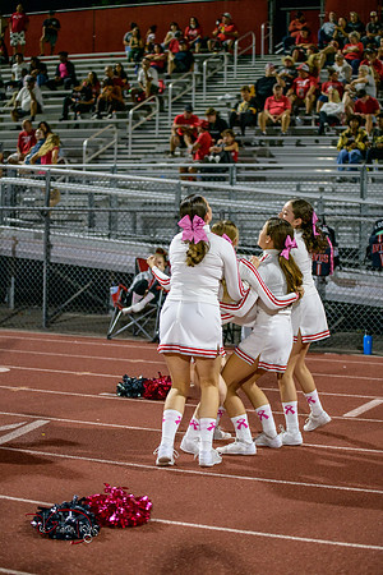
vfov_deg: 28.8
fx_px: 1117
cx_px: 192
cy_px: 288
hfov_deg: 19.5
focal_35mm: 70
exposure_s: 1/250
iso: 1600
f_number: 2.8
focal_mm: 70
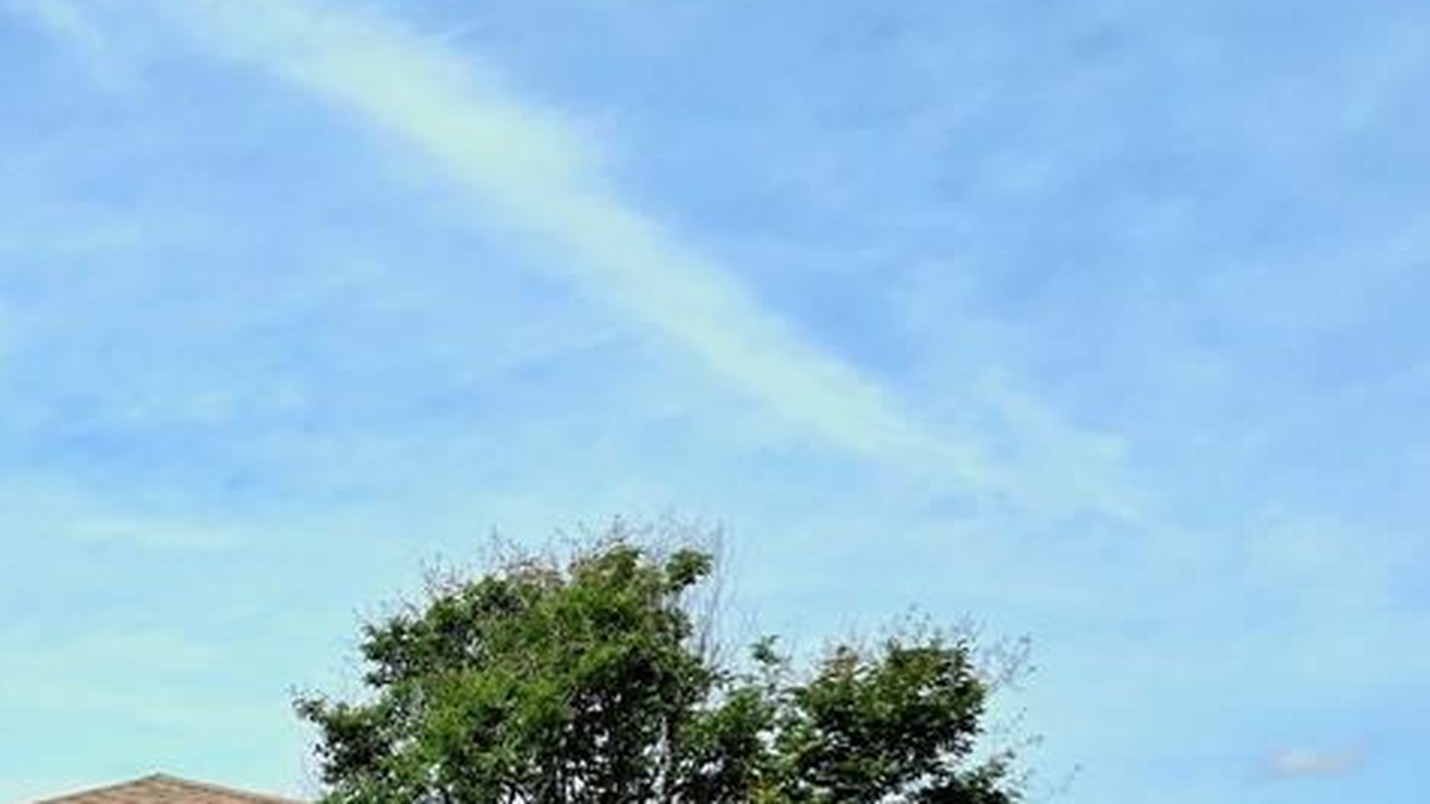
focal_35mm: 54
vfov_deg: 20.7
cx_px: -57
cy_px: 973
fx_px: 2047
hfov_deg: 34.4
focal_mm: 5.4
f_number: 1.8
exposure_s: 1/3333
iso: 25
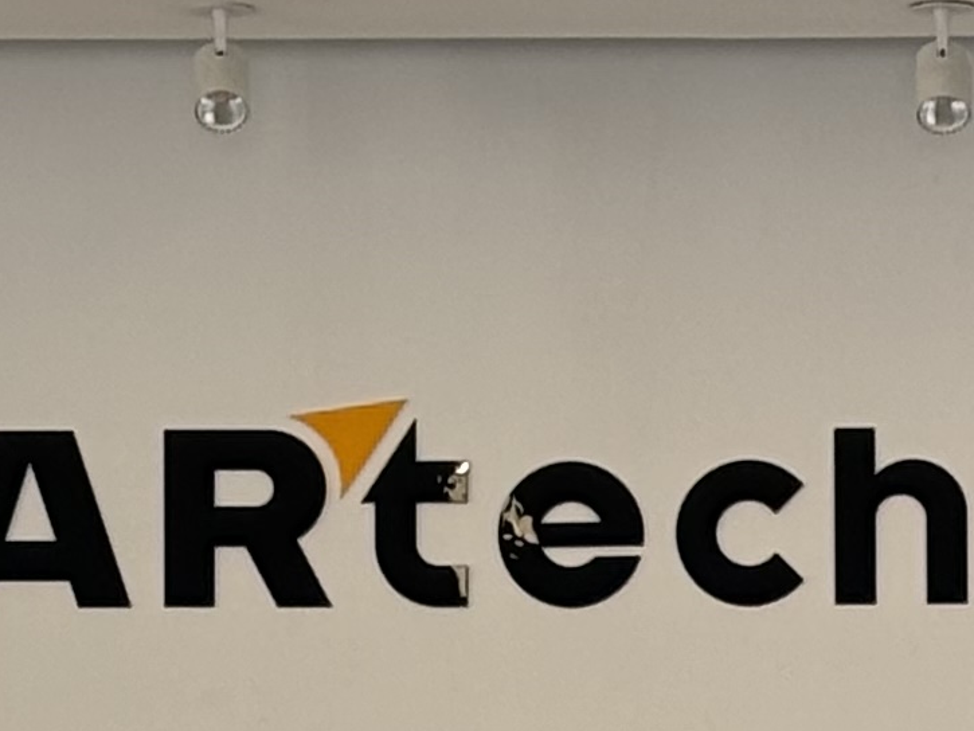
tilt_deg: -0.8
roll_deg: +0.6
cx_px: 716
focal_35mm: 289
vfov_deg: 5.0
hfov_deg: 6.8
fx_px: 8133
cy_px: 1552
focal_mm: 5.96
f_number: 1.6
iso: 40
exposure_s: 1/102
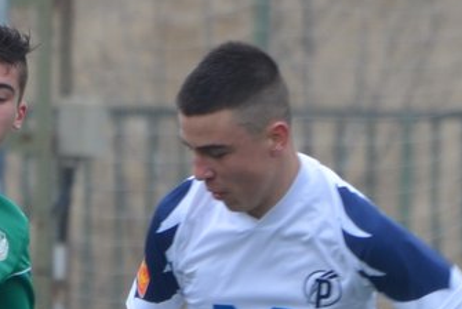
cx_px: 110
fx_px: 15862
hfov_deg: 1.7
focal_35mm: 1235
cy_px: 515
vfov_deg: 1.1
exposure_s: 1/200
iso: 200
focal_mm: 230
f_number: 5.3
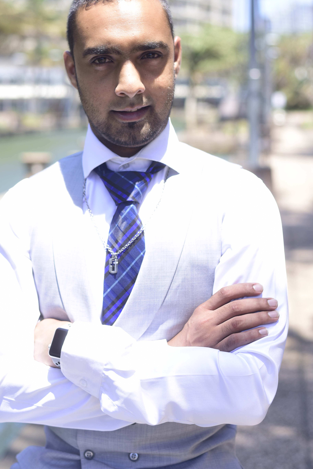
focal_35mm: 63
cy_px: 186
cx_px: 119
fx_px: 821
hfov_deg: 21.5
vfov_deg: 31.8
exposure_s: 1/500
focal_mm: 50
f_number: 3.5
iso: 100
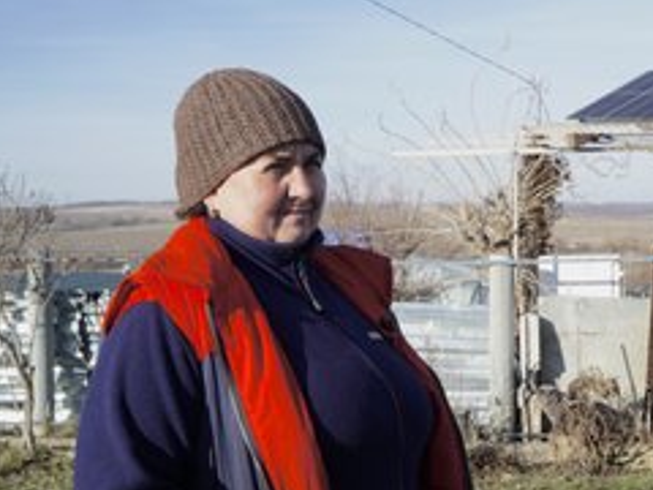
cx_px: 492
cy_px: 255
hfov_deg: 35.3
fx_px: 1000
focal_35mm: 53
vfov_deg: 27.5
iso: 400
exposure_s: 1/250
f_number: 13
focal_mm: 33
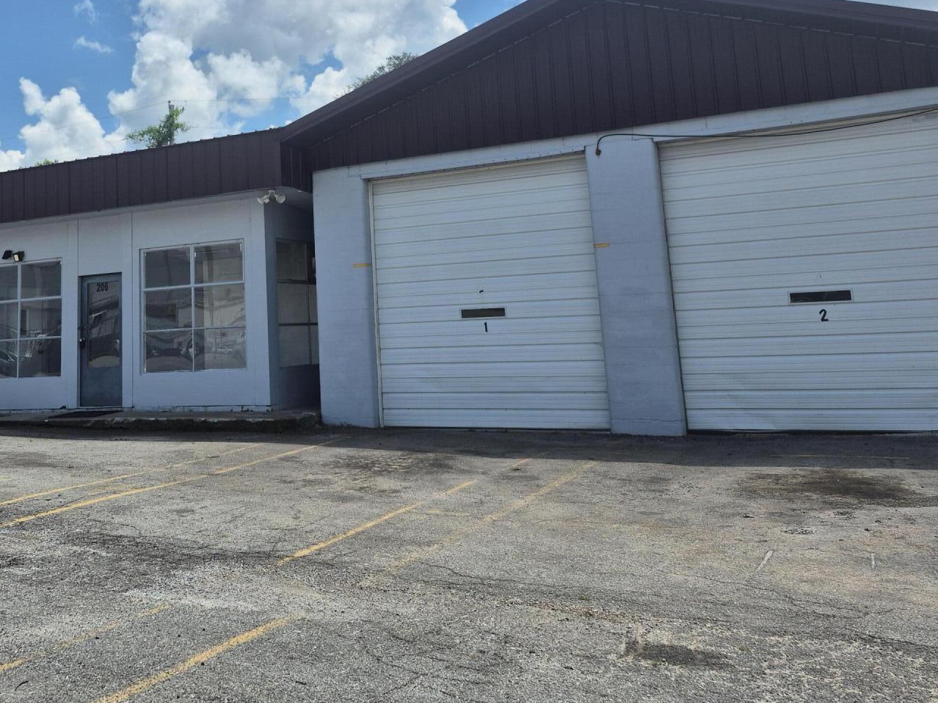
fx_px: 975
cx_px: 330
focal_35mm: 36
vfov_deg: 38.5
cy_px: 167
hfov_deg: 50.6
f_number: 1.8
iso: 25
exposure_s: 1/2608
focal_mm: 5.4
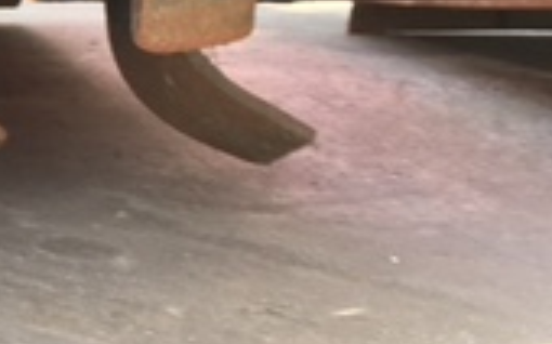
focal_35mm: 116
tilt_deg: -7.0
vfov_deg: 11.2
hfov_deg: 15.8
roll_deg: -1.6
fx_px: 1744
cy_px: 3
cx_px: -383
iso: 32
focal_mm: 4.15
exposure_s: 1/33
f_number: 2.2
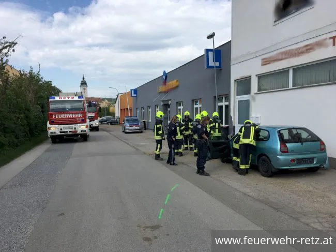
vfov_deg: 48.2
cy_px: 126
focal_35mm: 29
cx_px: 168
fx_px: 281
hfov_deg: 61.7
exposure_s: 1/1789
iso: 25
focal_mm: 4.15
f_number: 2.2
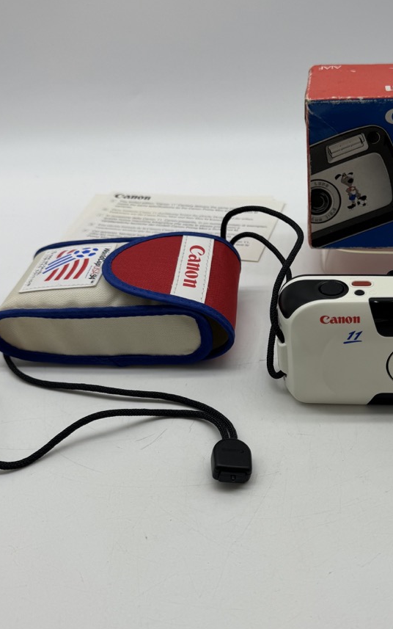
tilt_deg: -34.7
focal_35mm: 38
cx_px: 295
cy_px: 302
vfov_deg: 51.5
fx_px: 651
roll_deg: +3.5
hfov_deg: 32.9
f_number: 1.78
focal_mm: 6.76
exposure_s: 1/912
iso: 80
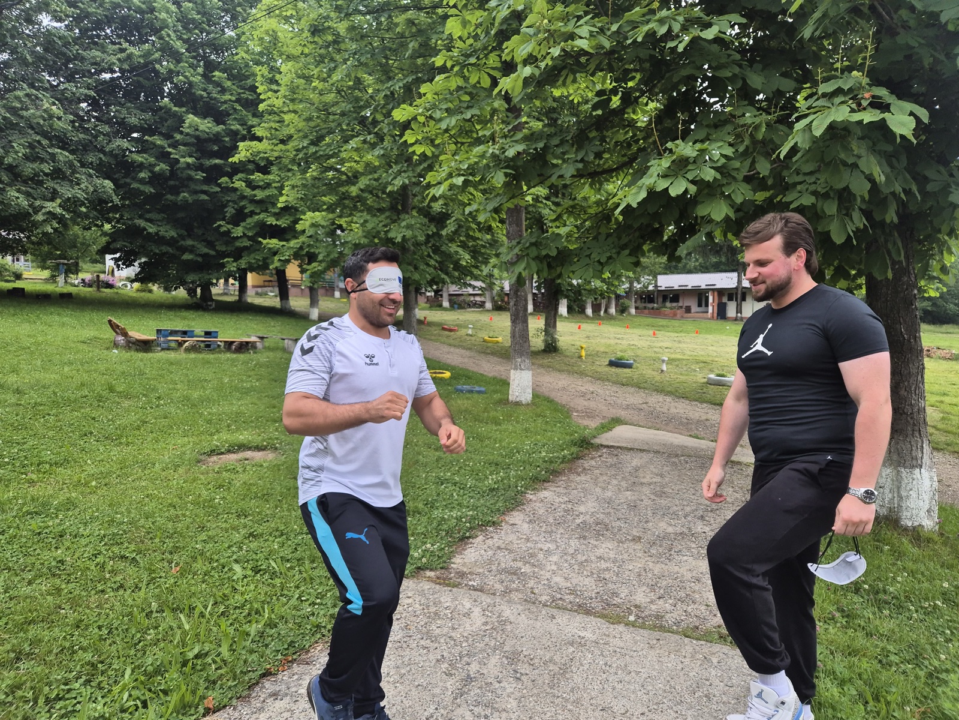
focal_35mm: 23
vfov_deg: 58.9
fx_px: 637
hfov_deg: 73.9
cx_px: 480
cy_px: 360
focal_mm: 5.4
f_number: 1.8
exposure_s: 1/180
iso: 25
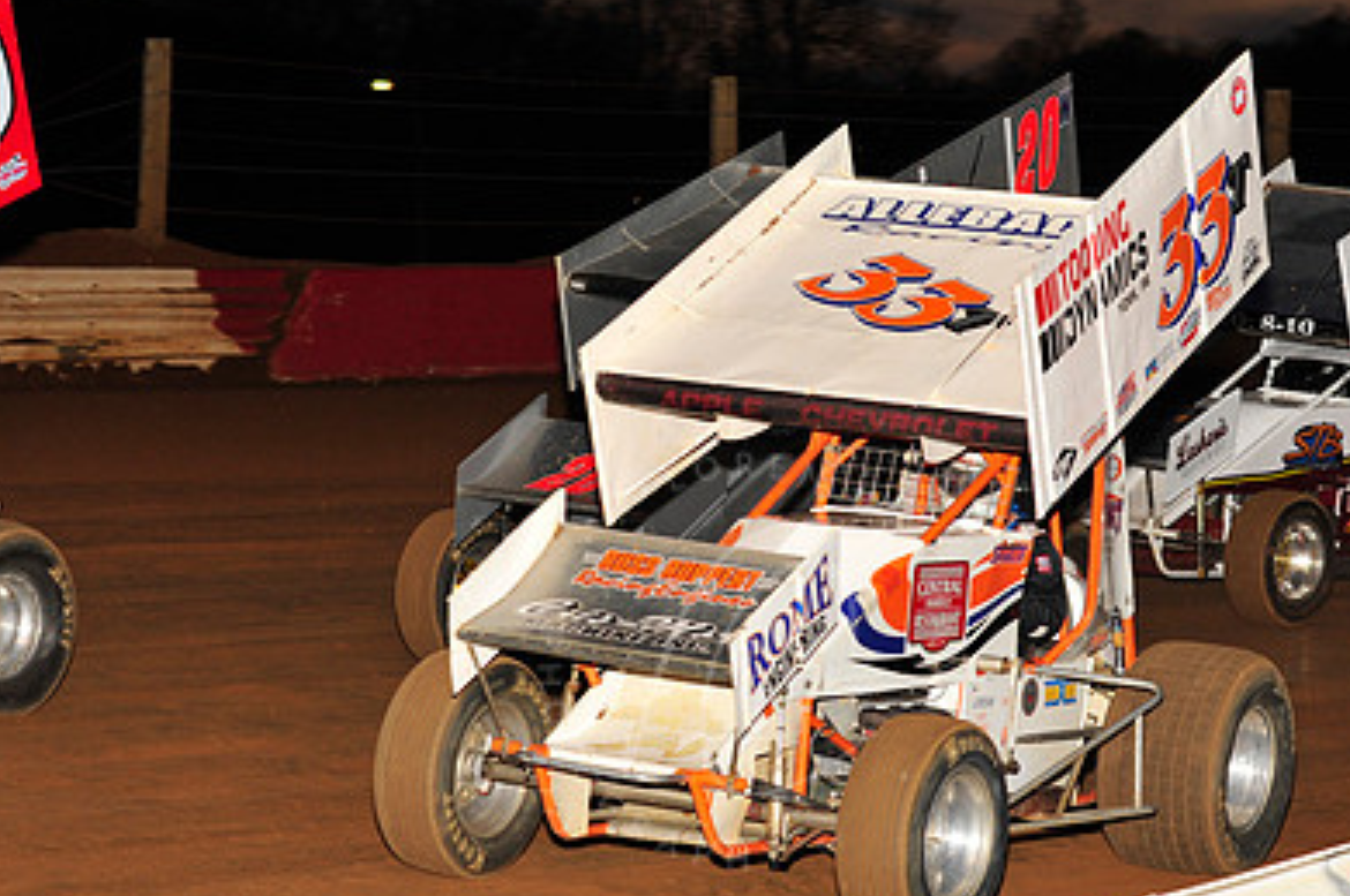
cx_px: 744
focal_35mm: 119
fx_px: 4457
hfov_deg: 17.2
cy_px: 342
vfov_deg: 11.5
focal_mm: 80
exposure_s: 1/250
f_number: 7.1
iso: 800
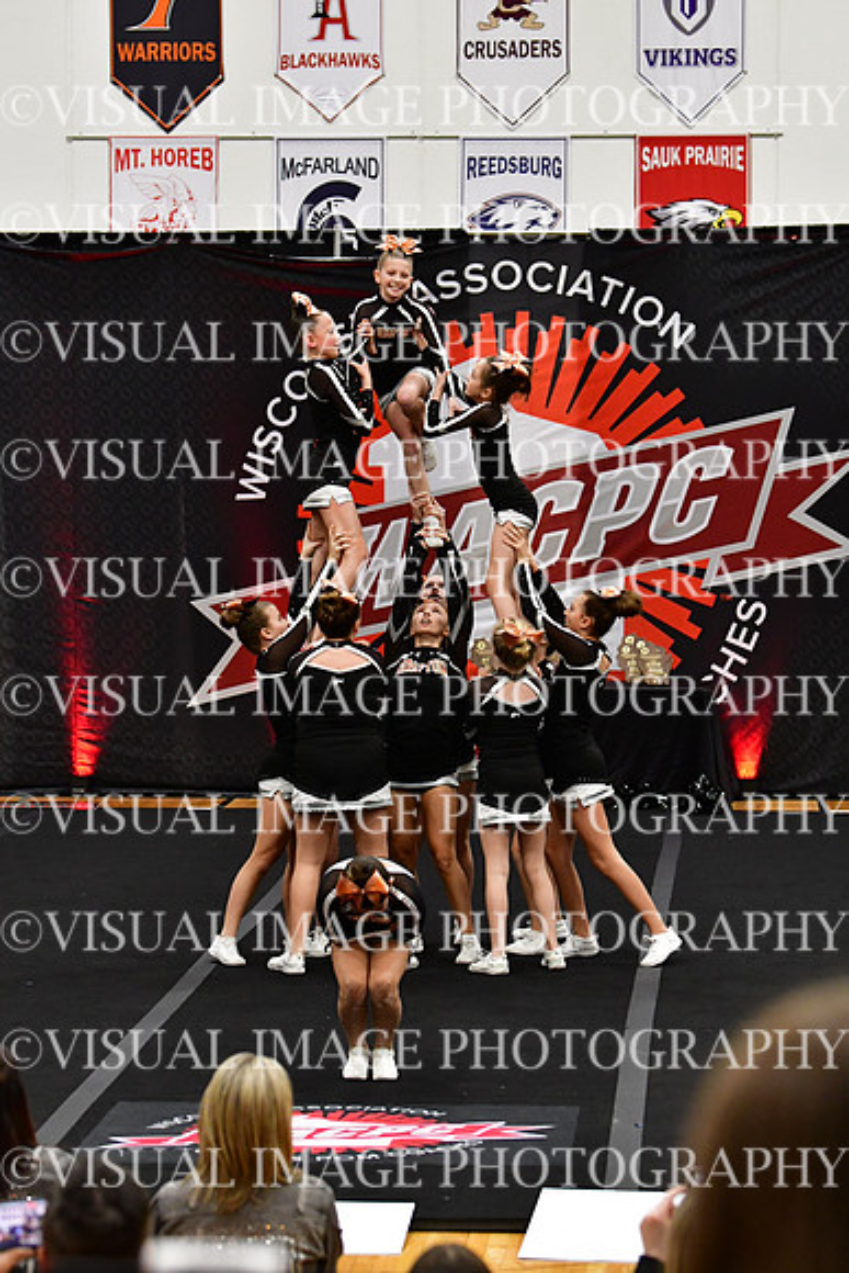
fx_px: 4136
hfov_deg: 11.7
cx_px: 424
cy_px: 636
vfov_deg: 17.5
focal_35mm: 117
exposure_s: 1/500
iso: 4000
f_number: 3.5
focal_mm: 78
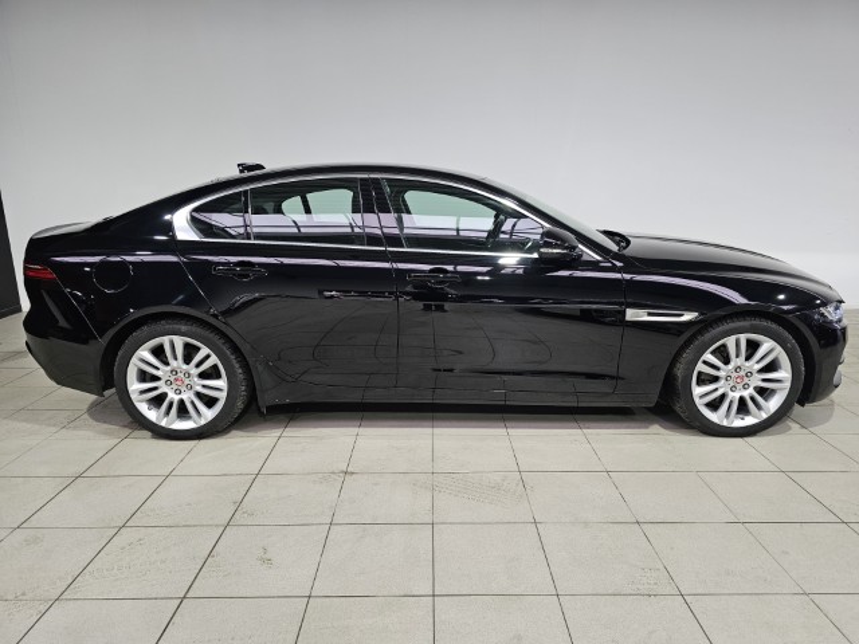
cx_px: 430
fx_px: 571
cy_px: 322
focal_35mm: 23
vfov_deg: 58.9
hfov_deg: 73.9
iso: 160
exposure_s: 1/180
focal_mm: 6.3
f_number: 1.7
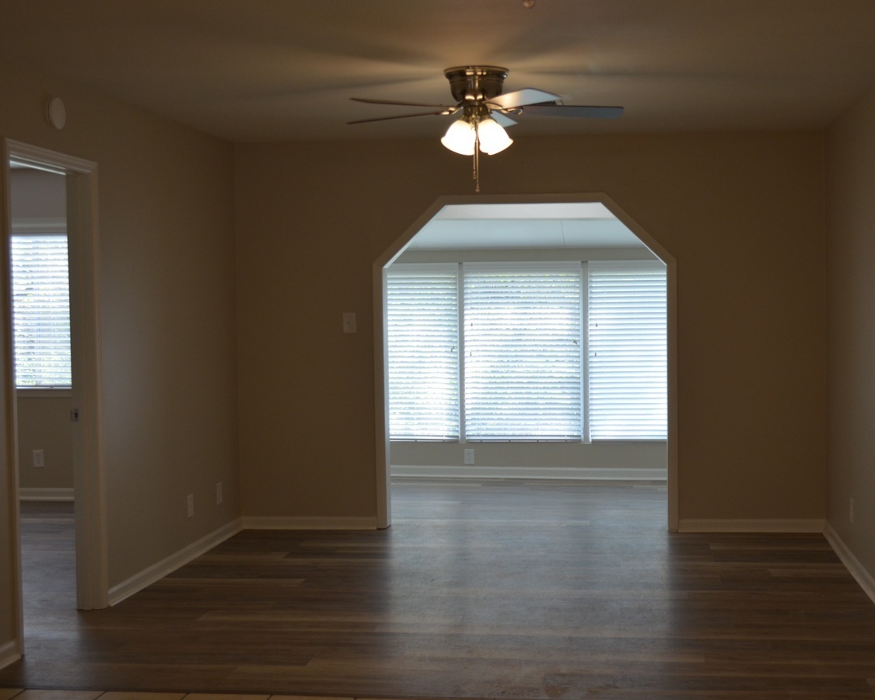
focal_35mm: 48
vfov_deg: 31.4
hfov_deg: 38.7
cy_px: 360
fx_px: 1243
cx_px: 506
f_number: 4.2
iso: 400
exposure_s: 1/125
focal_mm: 26
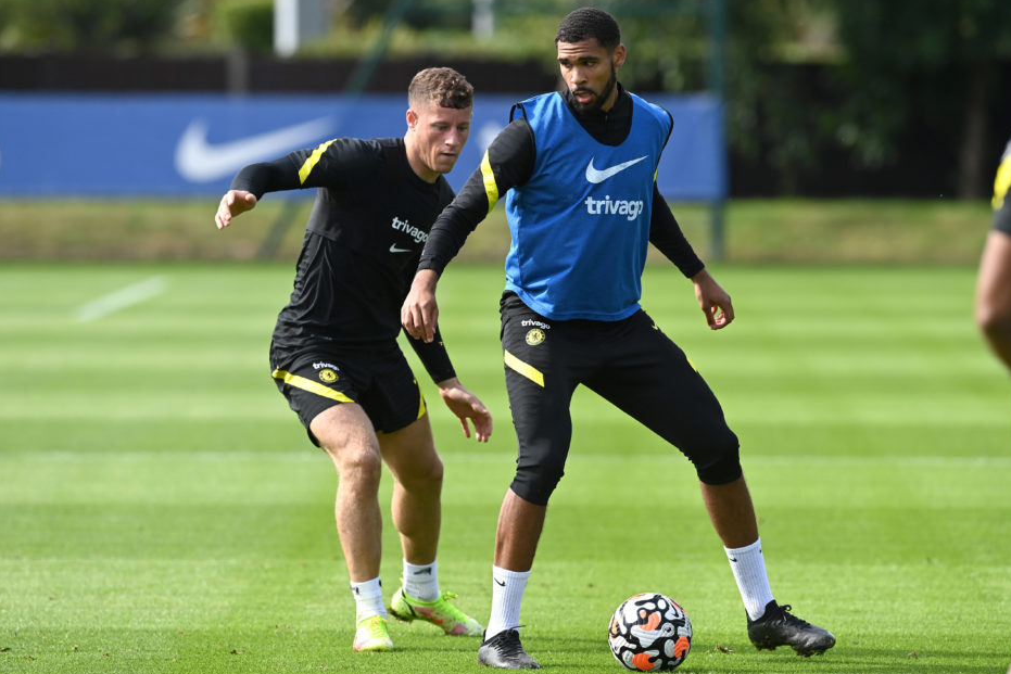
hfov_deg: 4.7
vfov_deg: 3.1
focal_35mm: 440
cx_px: 519
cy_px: 348
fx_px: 12358
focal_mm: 400
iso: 500
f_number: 5
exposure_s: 1/1600
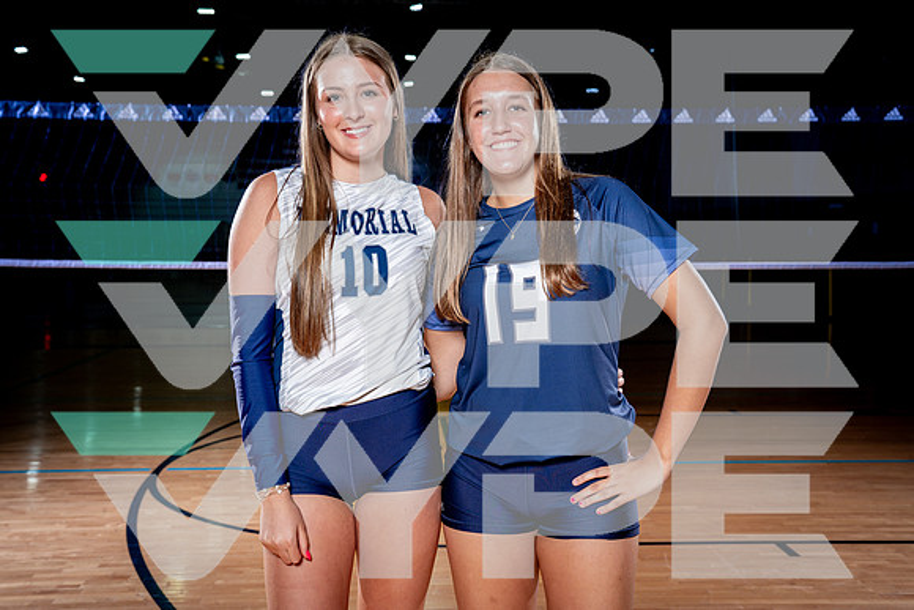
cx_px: 457
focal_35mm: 43
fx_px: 1089
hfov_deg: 45.5
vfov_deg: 31.3
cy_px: 305
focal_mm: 42
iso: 250
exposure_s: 1/250
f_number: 5.6
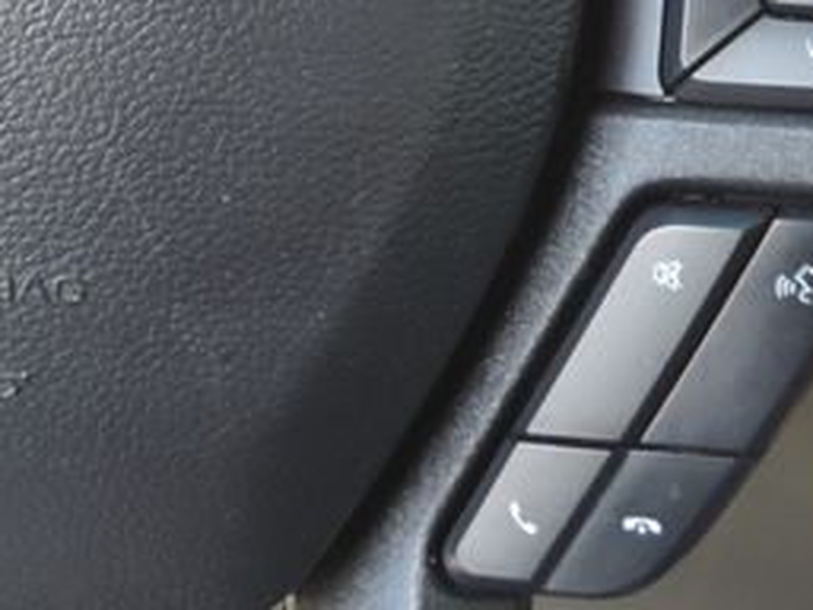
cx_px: 200
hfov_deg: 16.3
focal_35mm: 120
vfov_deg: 12.2
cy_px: -51
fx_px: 2818
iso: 140
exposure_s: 1/30
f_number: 3
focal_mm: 4.3
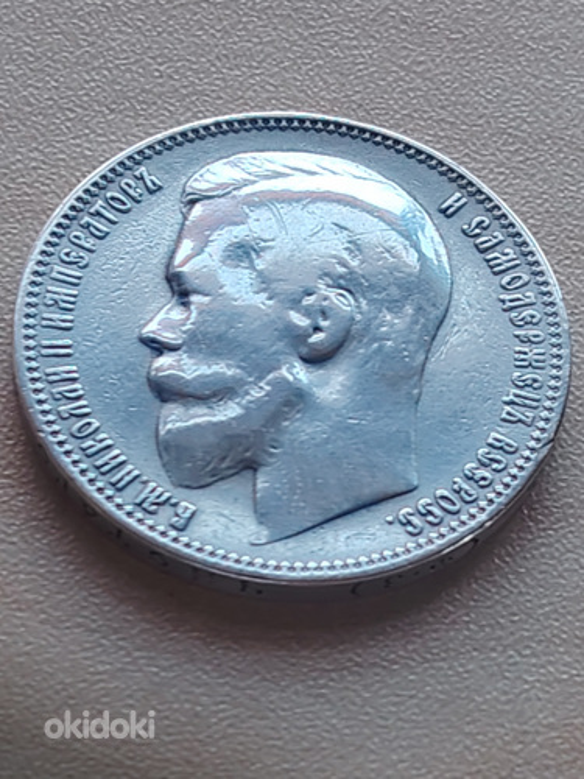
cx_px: 292
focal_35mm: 128
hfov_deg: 11.6
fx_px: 2879
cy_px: 390
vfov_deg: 15.4
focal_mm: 5.25
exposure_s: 1/60
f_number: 1.75
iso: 215
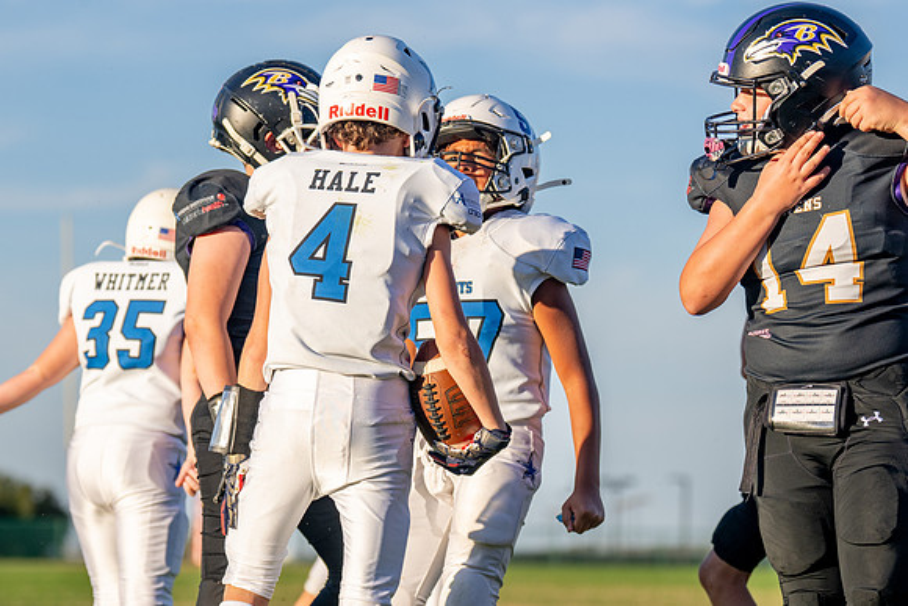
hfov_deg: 12.5
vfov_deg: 8.4
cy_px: 390
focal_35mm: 164
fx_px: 4128
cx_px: 356
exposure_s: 1/2500
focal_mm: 100
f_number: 2.8
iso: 200
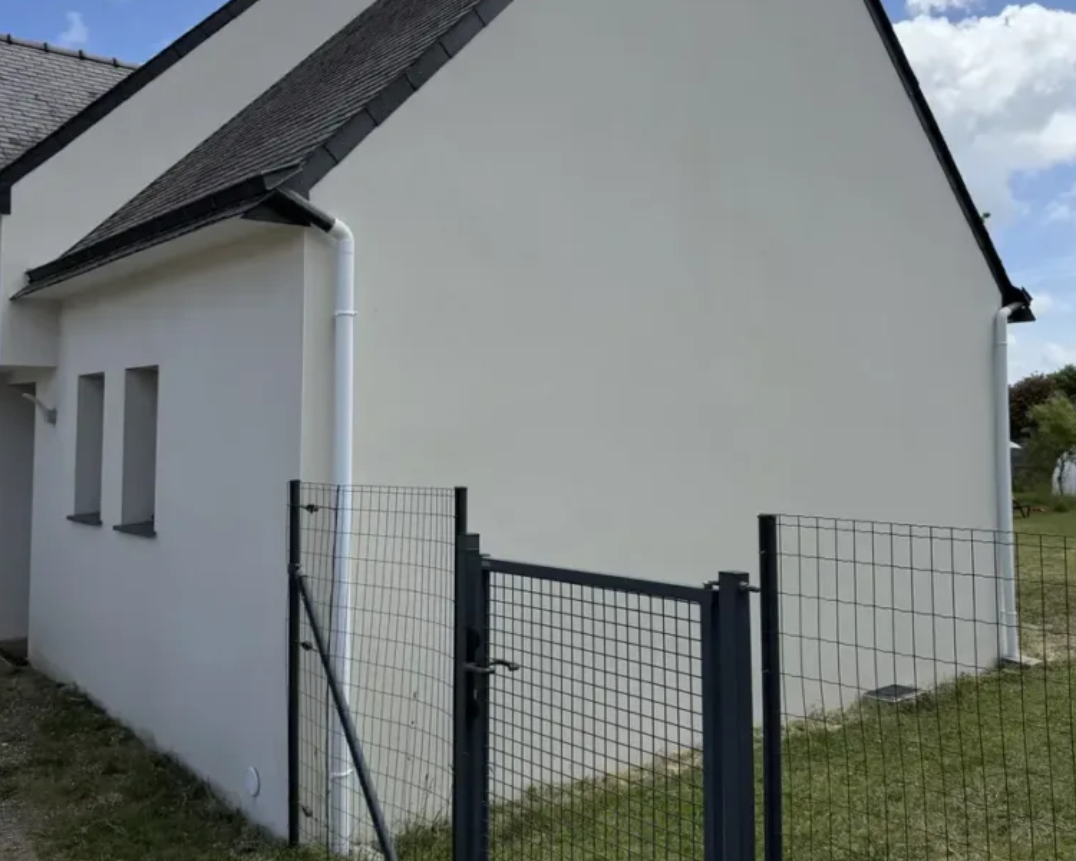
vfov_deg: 45.6
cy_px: 359
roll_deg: -0.6
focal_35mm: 32
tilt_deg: +3.5
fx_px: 1019
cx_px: 538
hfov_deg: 55.7
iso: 100
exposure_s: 1/6711
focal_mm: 6.76
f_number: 1.78
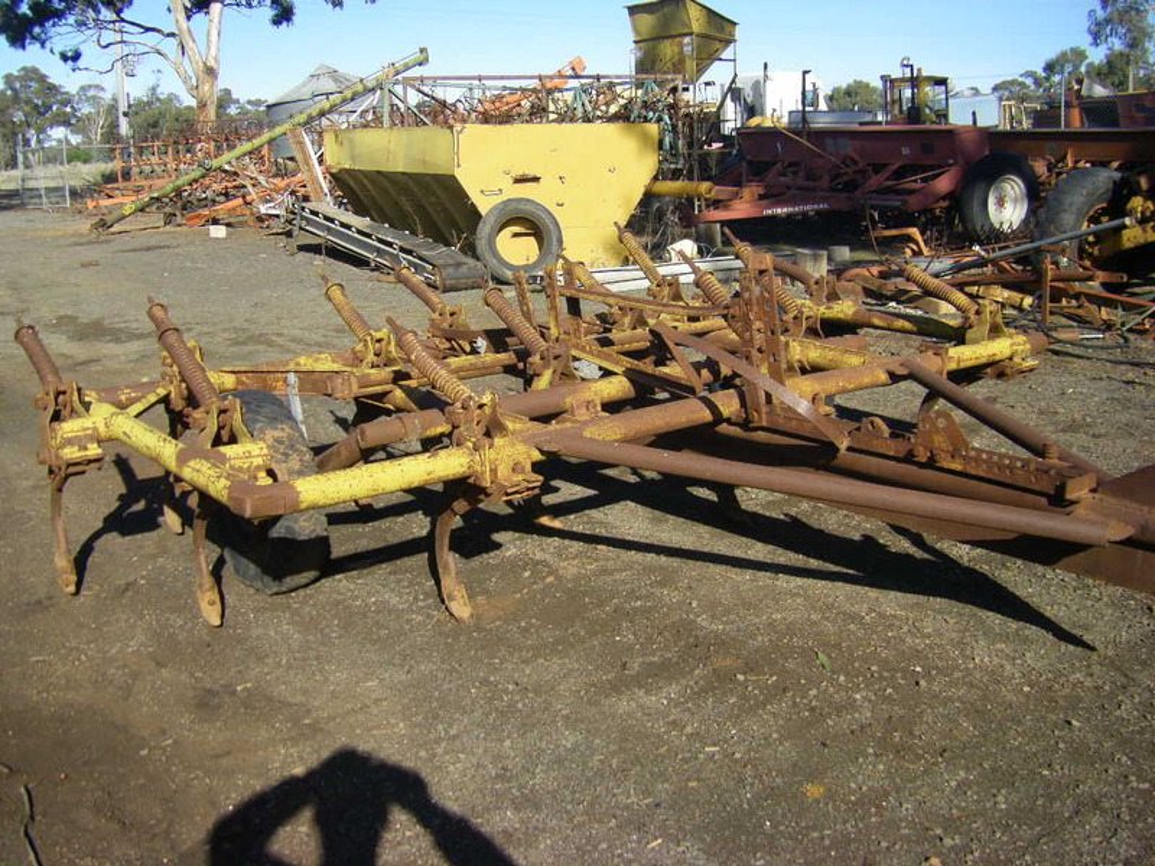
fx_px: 1268
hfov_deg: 49.0
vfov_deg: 37.7
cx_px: 578
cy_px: 433
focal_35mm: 38
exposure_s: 1/125
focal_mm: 6.3
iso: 64
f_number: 7
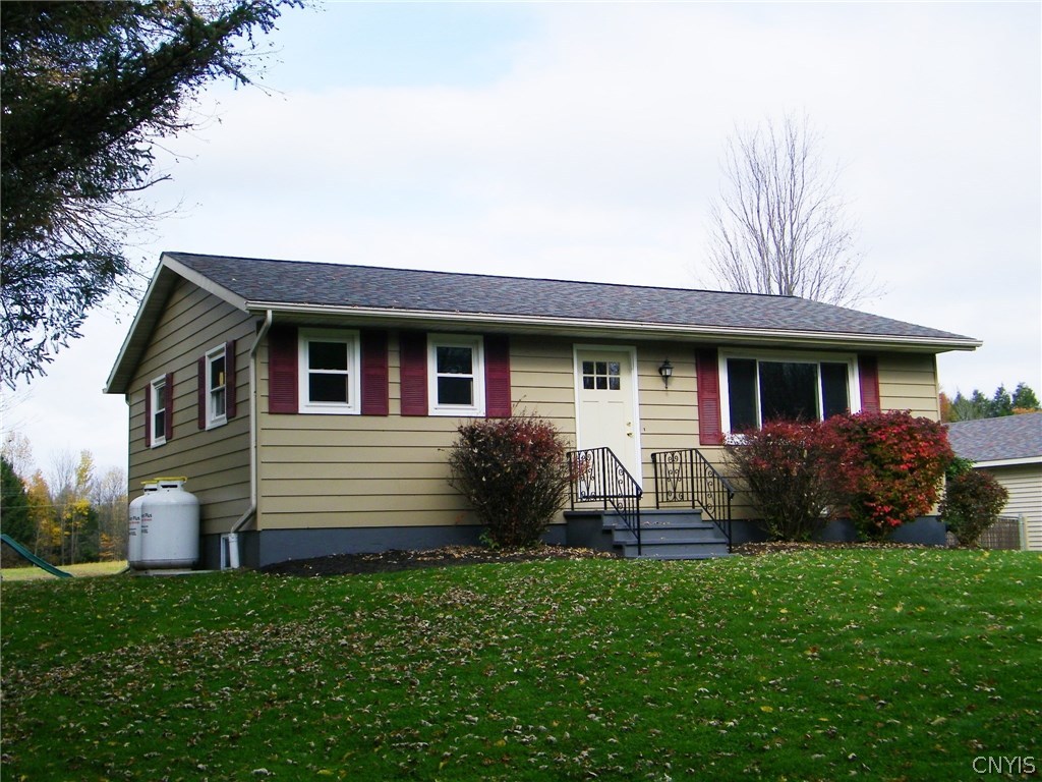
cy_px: 391
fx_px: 1324
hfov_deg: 42.9
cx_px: 521
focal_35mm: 44
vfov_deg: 32.9
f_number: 7.8
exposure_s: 1/160
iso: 80
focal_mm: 7.9
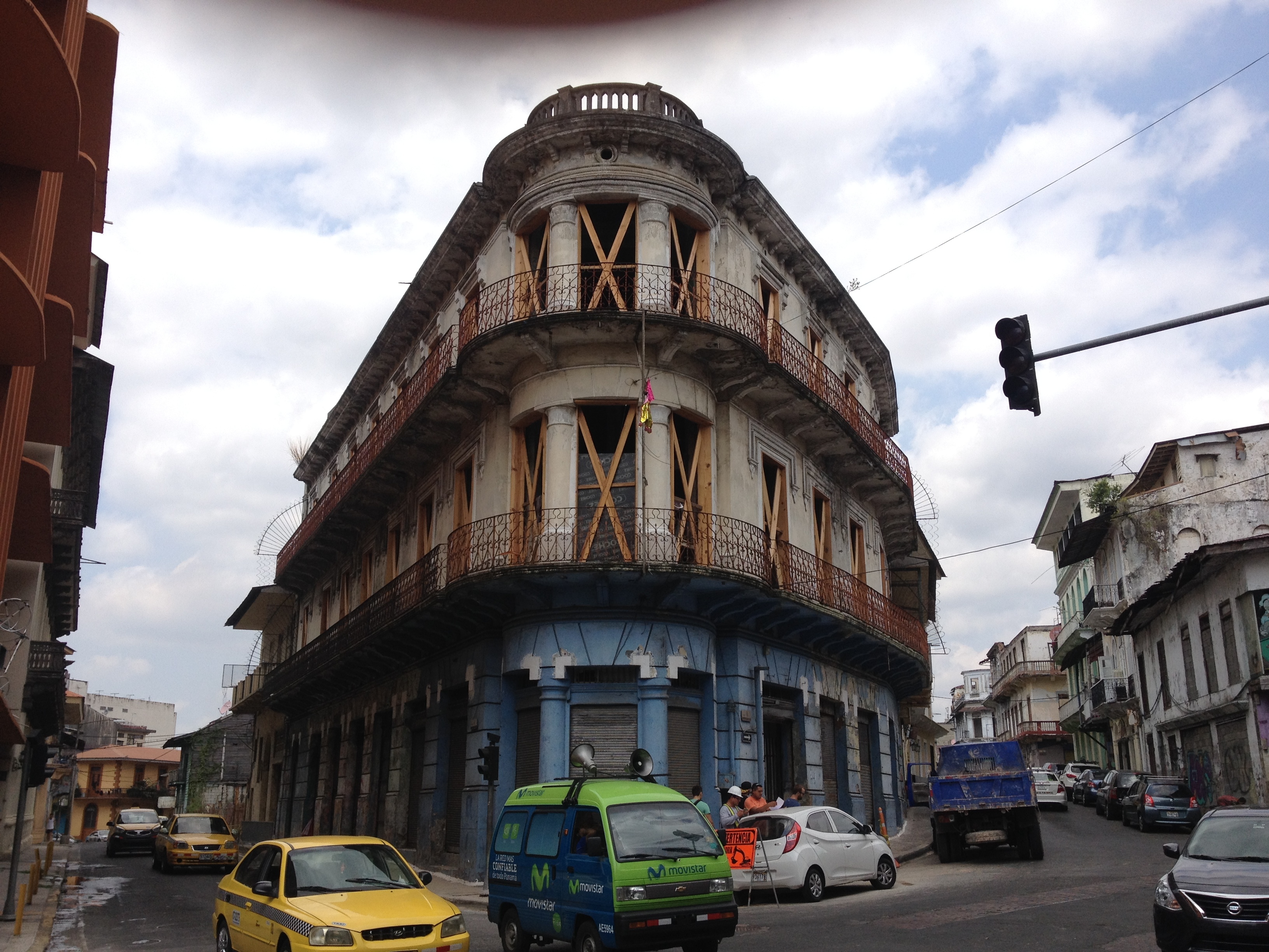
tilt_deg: +13.3
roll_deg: -0.2
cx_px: 634
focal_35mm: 35
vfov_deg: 40.7
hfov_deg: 52.6
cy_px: 476
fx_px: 1283
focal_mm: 4.28
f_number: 2.4
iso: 50
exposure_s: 1/1623
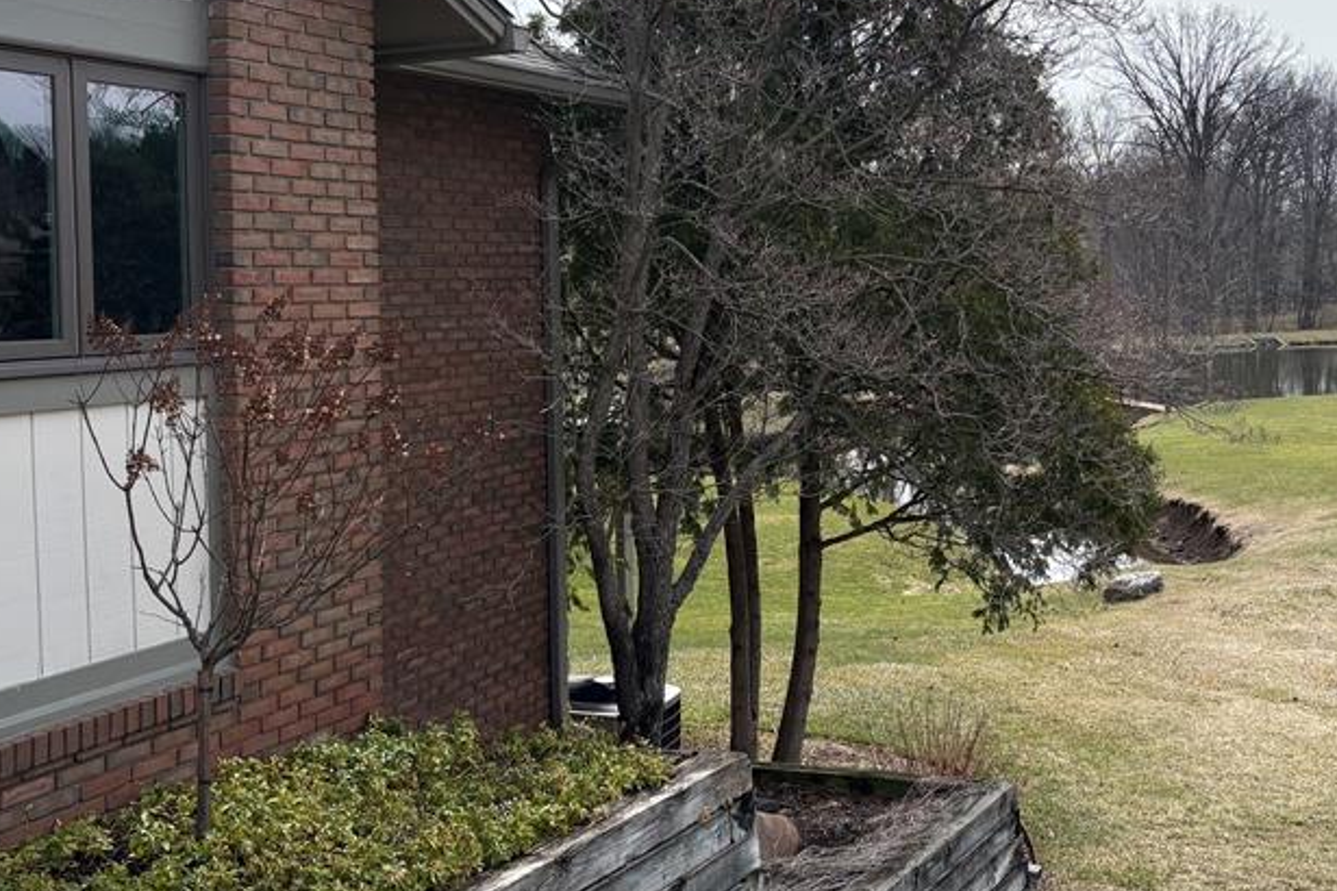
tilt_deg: -2.5
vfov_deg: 29.8
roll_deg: +0.7
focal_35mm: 45
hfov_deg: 43.5
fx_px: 1671
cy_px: 350
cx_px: 765
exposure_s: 1/4329
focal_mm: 5.96
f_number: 1.6
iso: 64
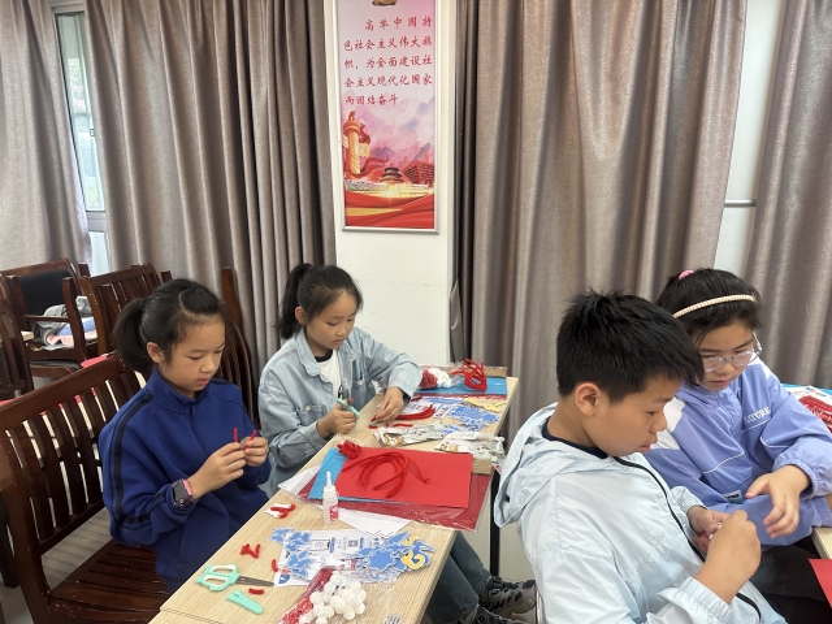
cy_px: 312
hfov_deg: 71.6
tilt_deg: -14.5
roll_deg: +0.6
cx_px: 416
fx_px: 577
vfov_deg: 56.8
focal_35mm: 24
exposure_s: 1/50
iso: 200
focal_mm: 6.86
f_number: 1.78
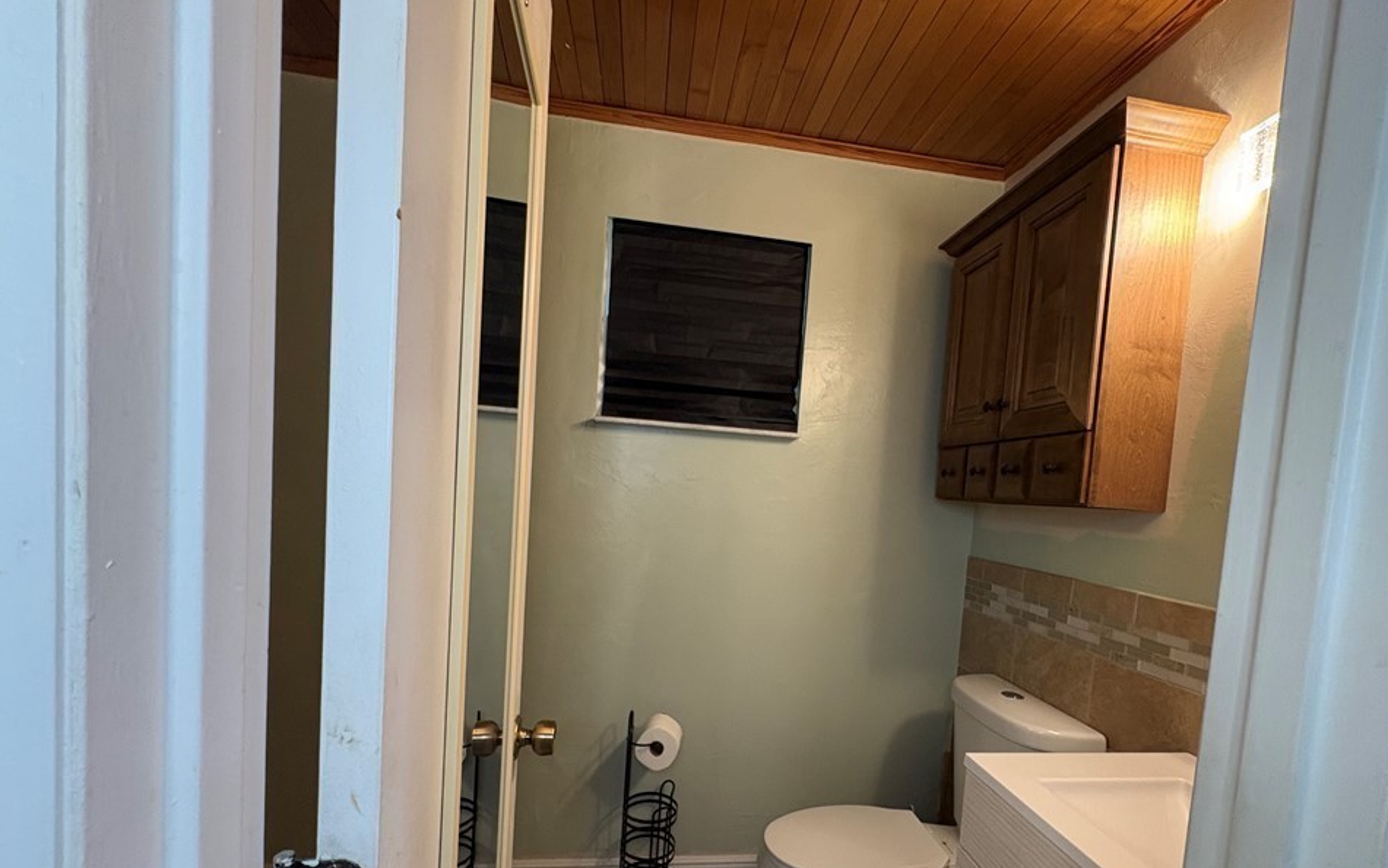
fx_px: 605
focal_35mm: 16
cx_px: 729
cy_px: 530
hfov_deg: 97.7
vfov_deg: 70.4
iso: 400
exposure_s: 1/60
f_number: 2.2
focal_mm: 2.22
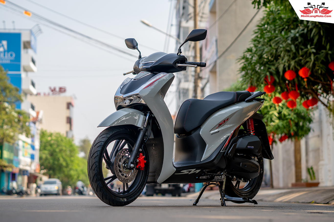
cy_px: 111
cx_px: 167
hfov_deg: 26.9
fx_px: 698
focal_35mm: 75
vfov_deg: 18.1
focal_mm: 50
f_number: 2
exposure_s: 1/1250
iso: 100
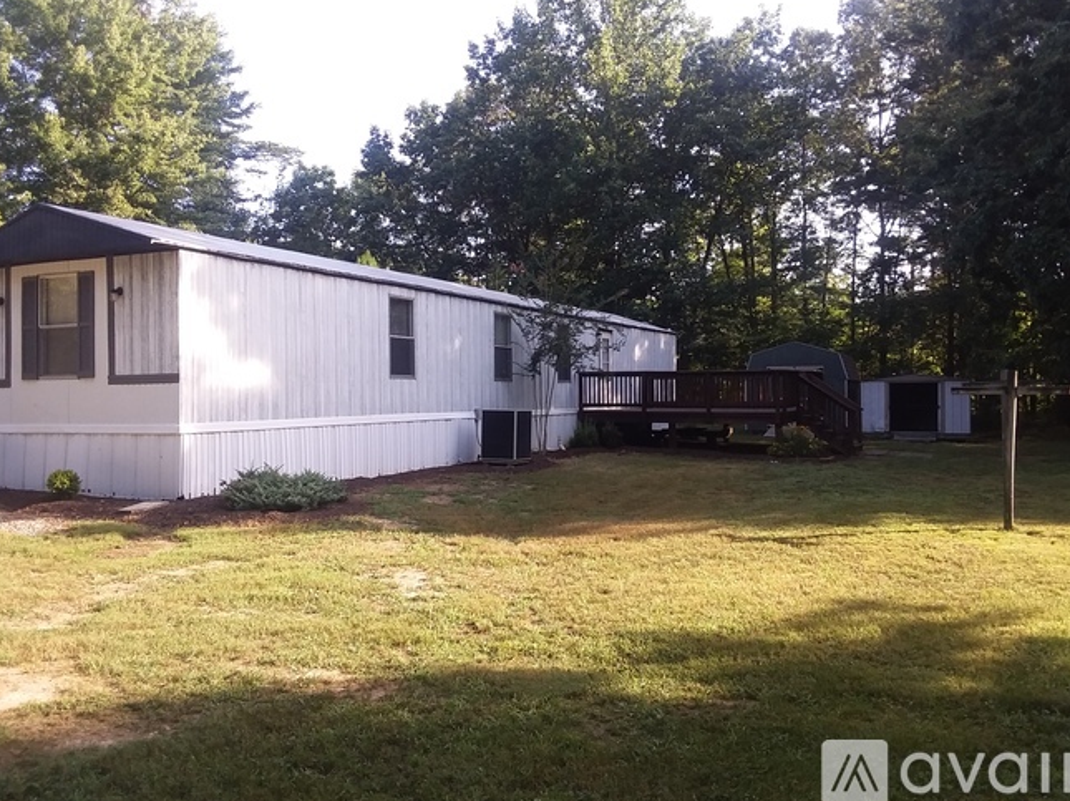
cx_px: 537
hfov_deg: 60.0
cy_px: 391
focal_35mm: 30
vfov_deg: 46.8
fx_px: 927
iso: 40
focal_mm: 2.47
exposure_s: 1/233
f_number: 1.9
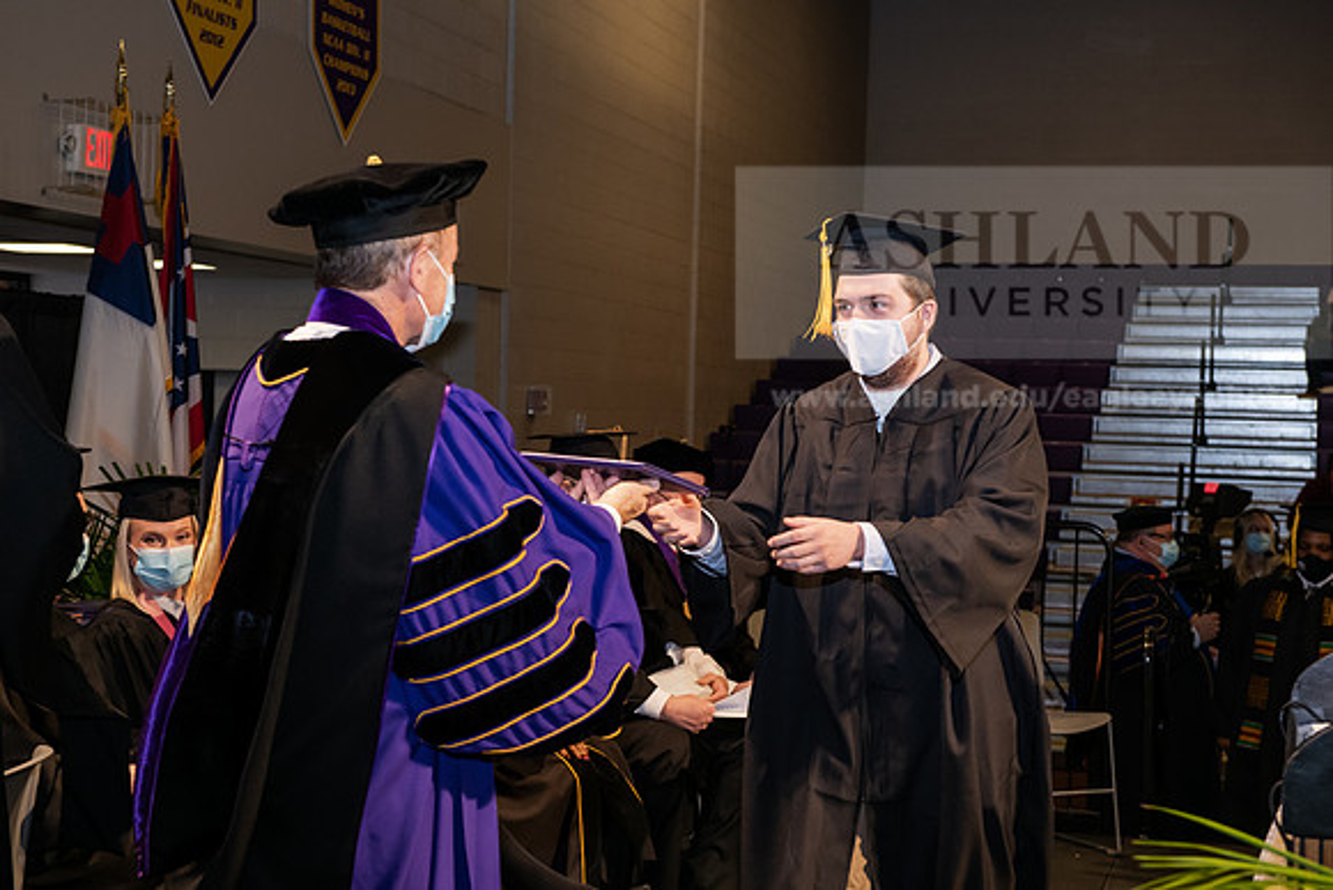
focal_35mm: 62
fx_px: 2296
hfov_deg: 32.4
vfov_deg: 21.9
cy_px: 445
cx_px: 666
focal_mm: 62
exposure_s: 1/200
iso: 1600
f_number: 6.3
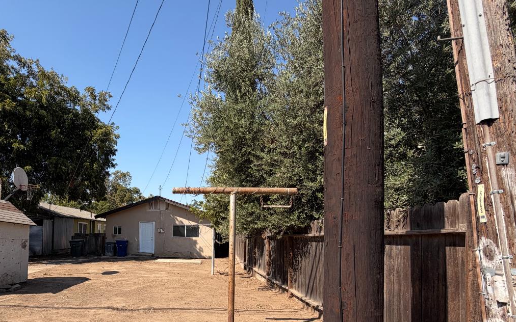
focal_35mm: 22
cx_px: 177
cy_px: 229
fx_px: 309
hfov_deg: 77.4
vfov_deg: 53.3
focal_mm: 2.22
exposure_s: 1/770
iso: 25
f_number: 2.2
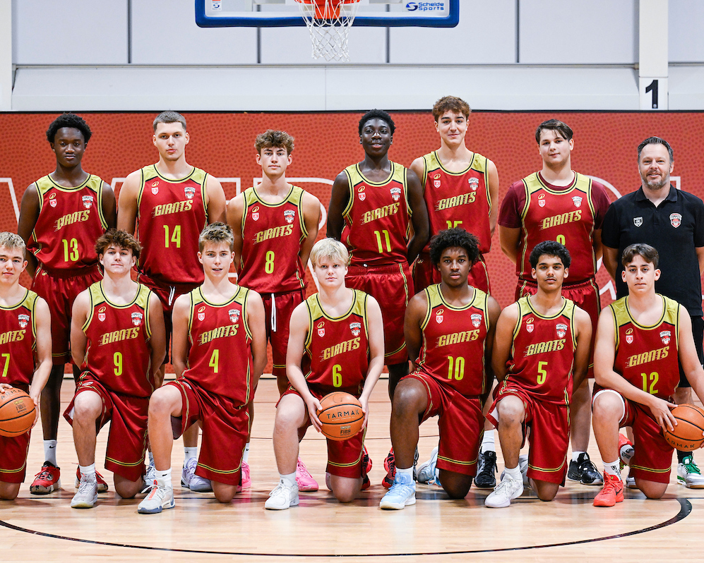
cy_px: 282
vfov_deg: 16.0
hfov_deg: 20.0
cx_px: 324
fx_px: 2001
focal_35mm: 96
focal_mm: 85
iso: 3200
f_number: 5
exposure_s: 1/200
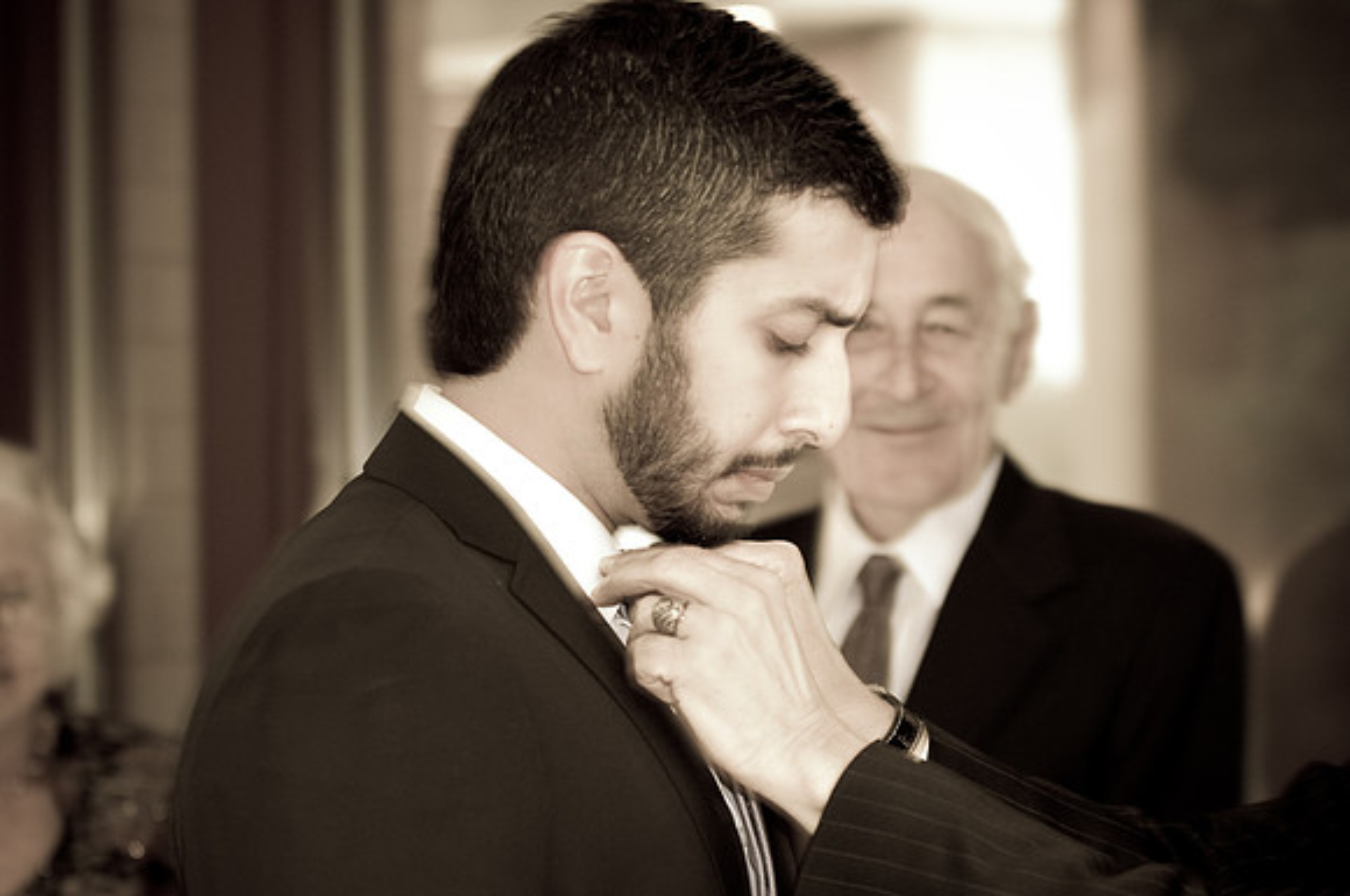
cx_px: 675
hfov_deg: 19.5
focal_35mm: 105
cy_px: 448
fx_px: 3932
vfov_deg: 13.0
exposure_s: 1/50
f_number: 2.8
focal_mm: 70
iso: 800
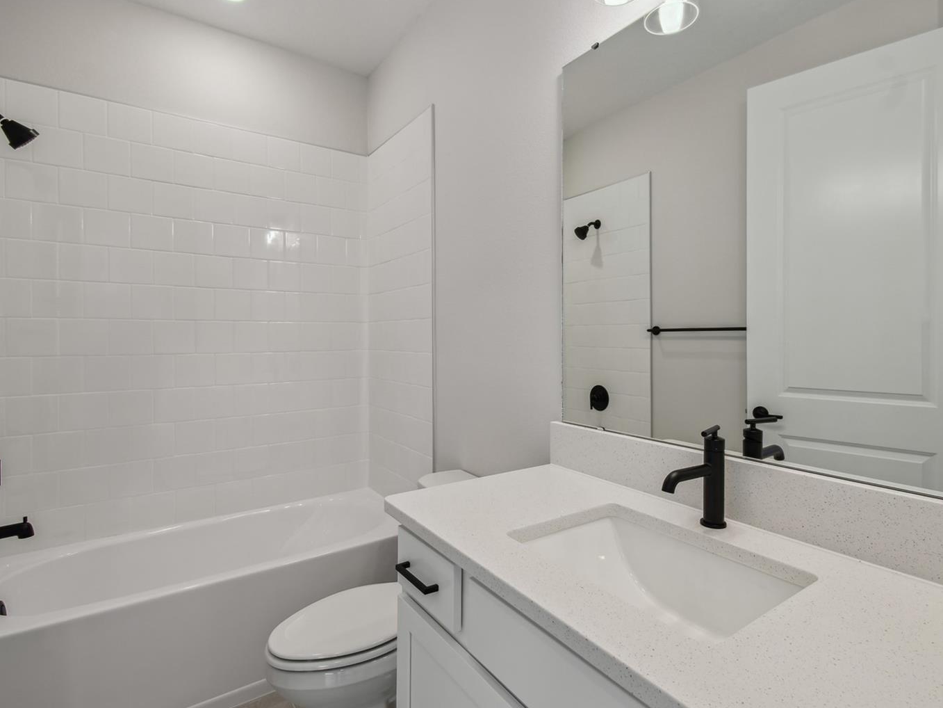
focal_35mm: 17
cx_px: 517
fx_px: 463
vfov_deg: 74.7
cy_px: 355
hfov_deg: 90.8
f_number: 7.1
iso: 100
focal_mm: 10
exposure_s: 1/30
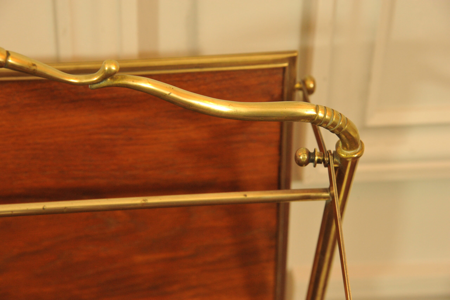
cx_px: 225
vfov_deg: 11.4
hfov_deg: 17.1
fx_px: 1499
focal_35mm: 120
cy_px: 150
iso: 2800
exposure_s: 1/30
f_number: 8
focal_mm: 120
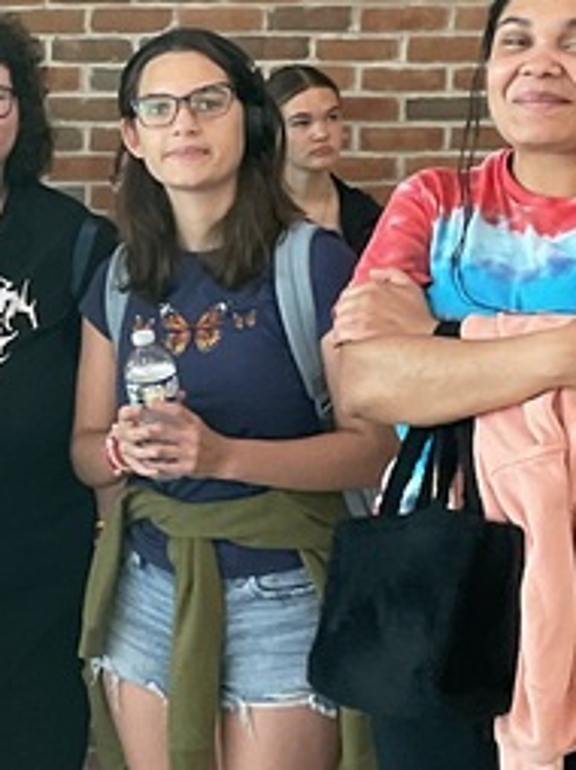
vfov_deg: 16.8
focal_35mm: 117
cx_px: -133
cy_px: 461
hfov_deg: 12.3
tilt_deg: -6.6
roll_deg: -1.3
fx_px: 2600
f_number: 1.8
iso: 64
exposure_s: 1/60
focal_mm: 3
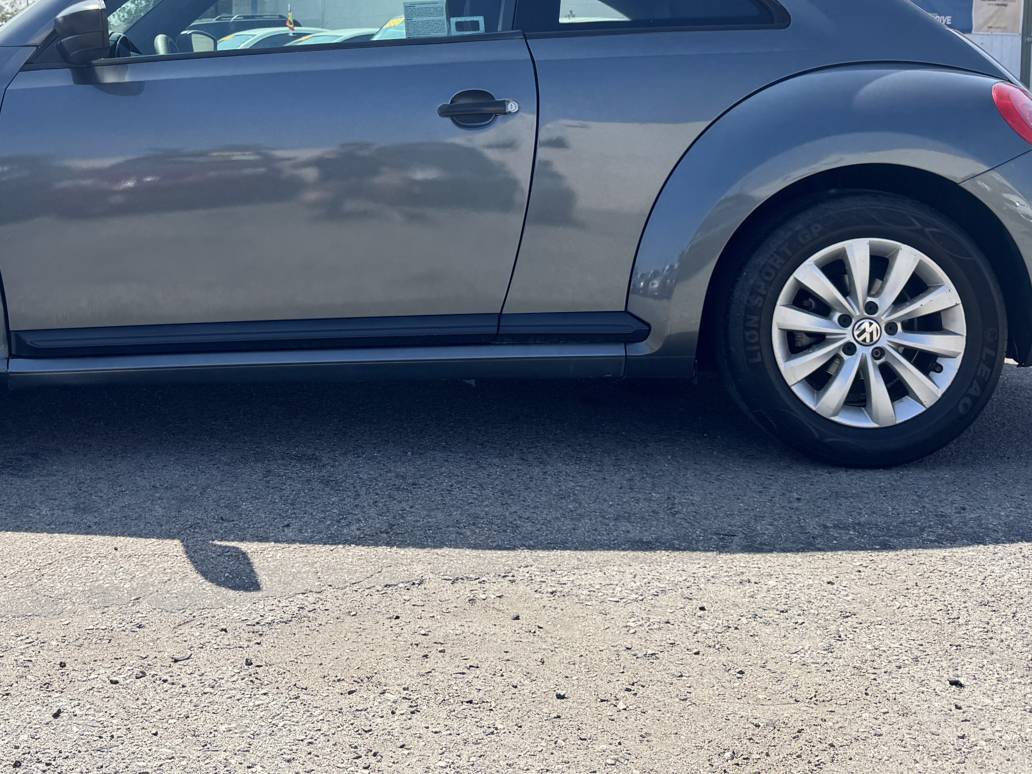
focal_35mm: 45
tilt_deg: -3.4
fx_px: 1342
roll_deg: -1.2
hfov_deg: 41.5
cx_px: 338
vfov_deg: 31.3
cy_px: 145
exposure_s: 1/2105
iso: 80
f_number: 1.78
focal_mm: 6.76
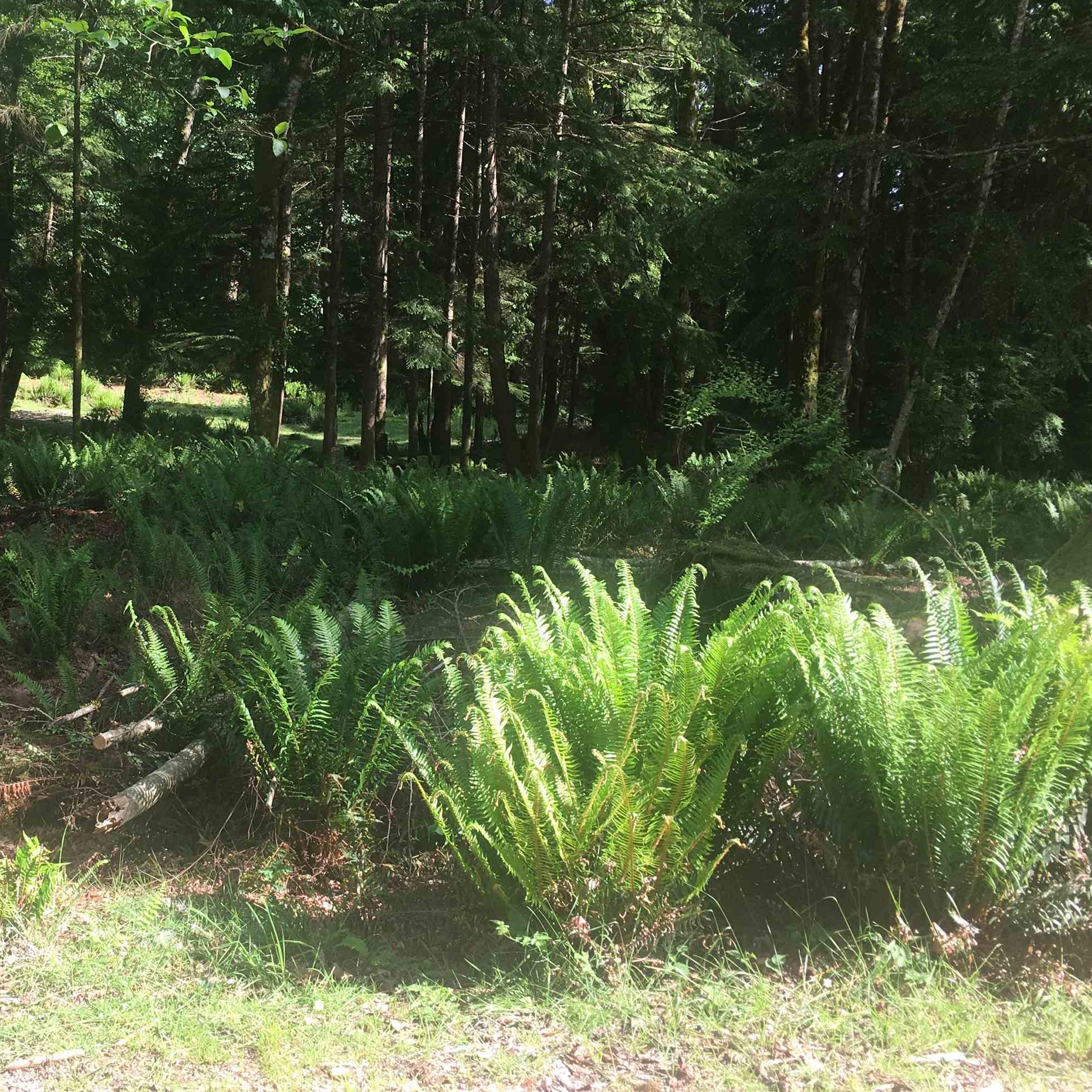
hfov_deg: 40.9
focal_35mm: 40
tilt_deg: -5.9
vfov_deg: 41.8
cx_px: 307
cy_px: 490
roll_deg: -2.1
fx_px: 1428
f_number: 2.2
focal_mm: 4.15
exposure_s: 1/240
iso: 25
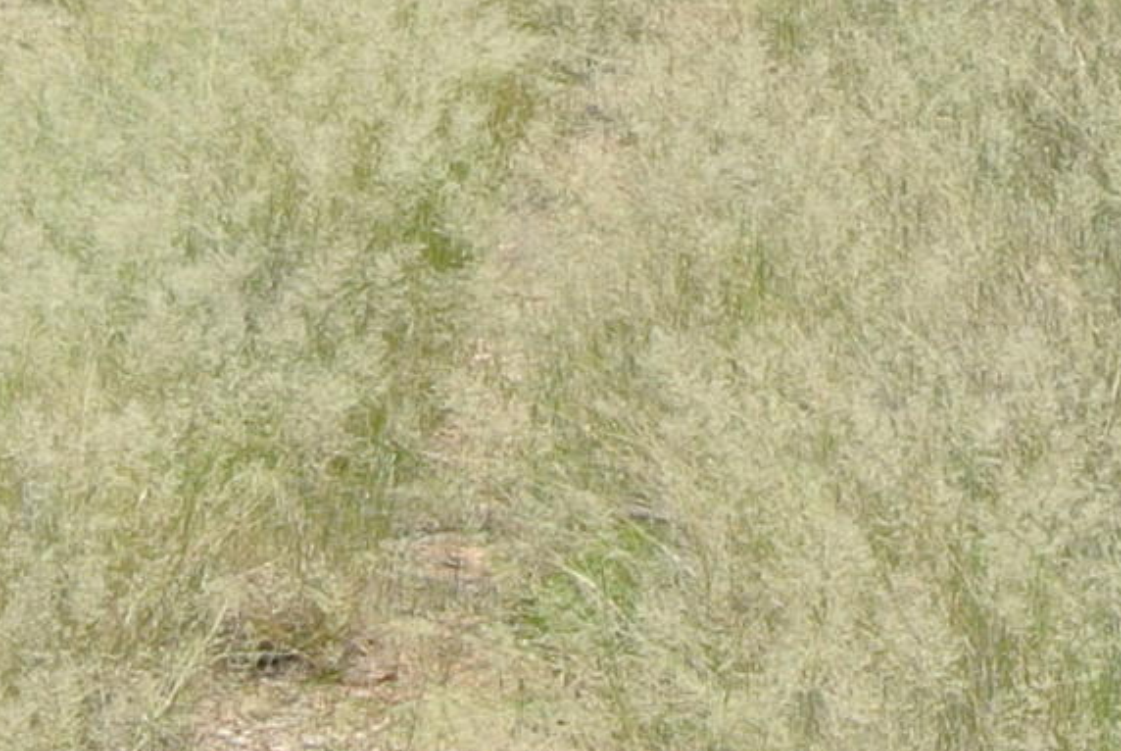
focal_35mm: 283
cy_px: -373
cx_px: 1770
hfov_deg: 7.1
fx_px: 8823
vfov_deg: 4.8
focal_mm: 20.3
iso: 100
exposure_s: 1/400
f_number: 5
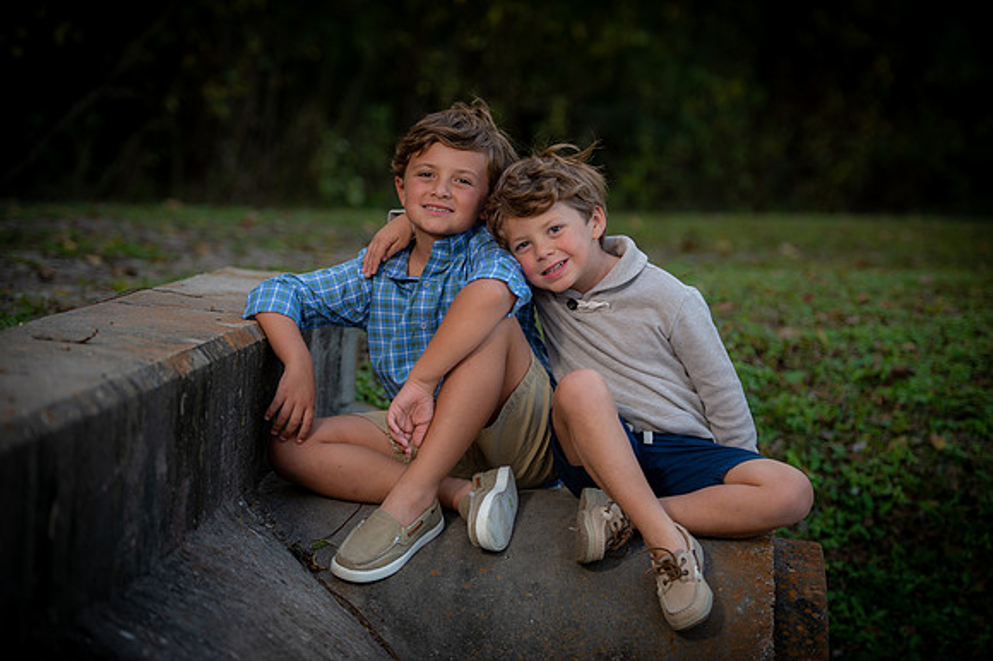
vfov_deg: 13.7
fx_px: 2757
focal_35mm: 100
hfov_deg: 20.4
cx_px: 496
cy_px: 330
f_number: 2.8
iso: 400
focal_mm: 100
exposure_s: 1/160
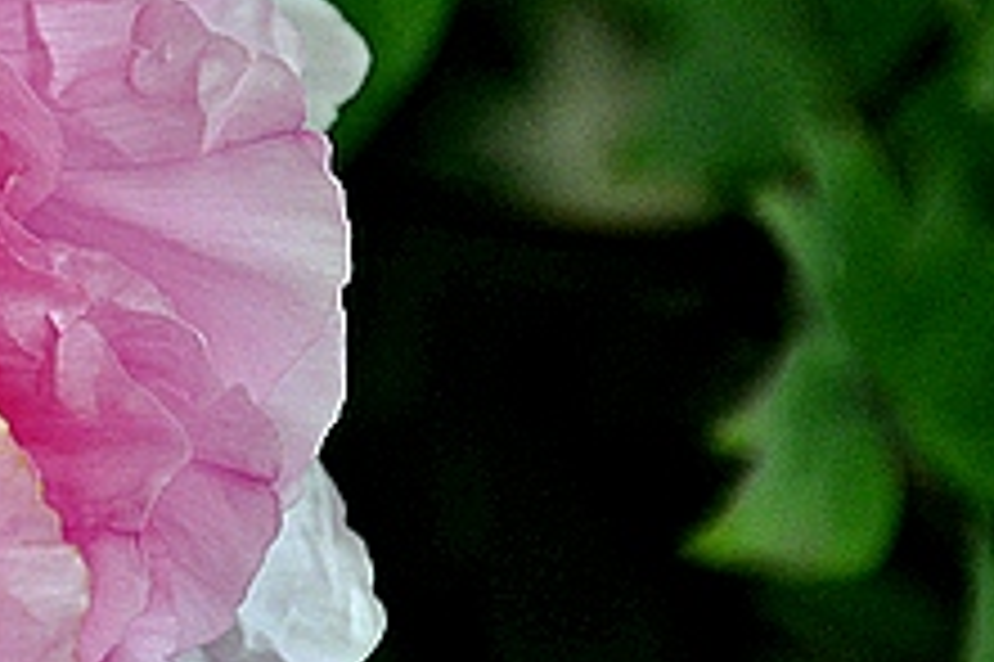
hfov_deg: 4.8
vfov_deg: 3.2
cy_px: 47
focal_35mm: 428
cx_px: -180
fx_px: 11818
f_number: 6.3
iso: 800
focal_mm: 105
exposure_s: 1/2000
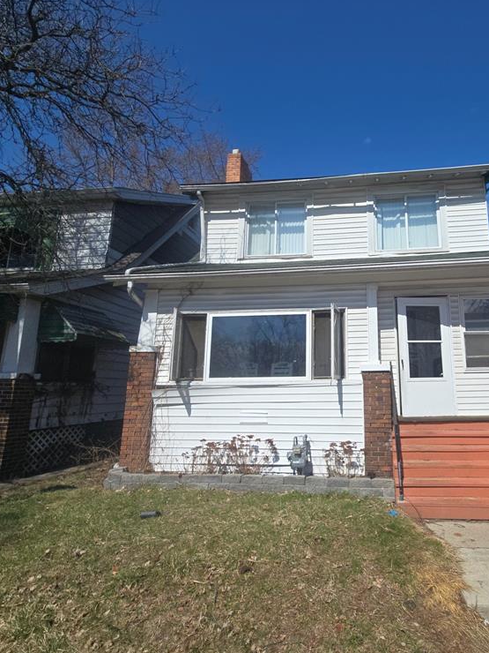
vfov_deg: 87.7
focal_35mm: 18
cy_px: 320
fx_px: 339
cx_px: 338
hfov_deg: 68.9
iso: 50
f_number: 2.2
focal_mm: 2.2
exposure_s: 1/3345
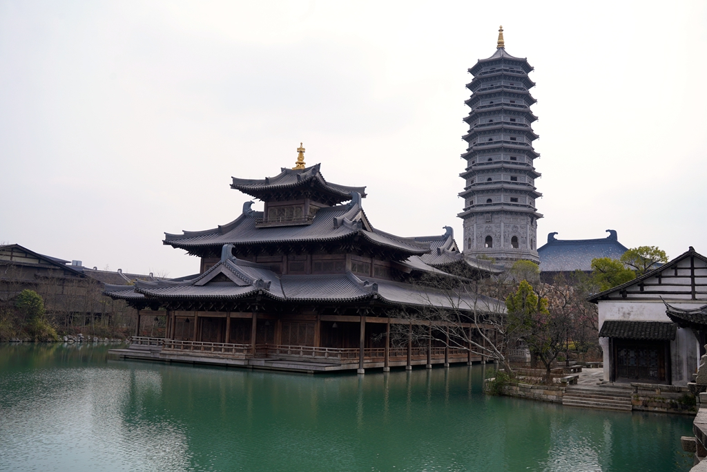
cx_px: 354
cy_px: 236
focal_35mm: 32
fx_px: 628
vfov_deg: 41.1
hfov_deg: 58.7
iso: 160
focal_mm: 32
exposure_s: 1/400
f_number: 8
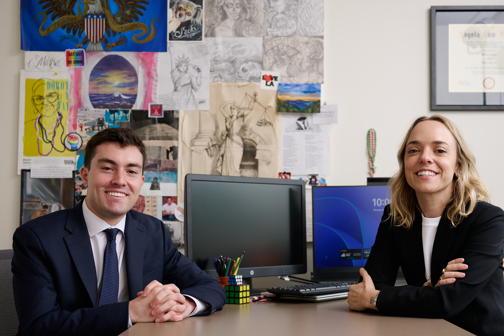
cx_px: 258
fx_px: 739
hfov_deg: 37.7
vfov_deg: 25.5
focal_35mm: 53
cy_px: 218
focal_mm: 34.5
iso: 160
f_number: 2.8
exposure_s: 1/200
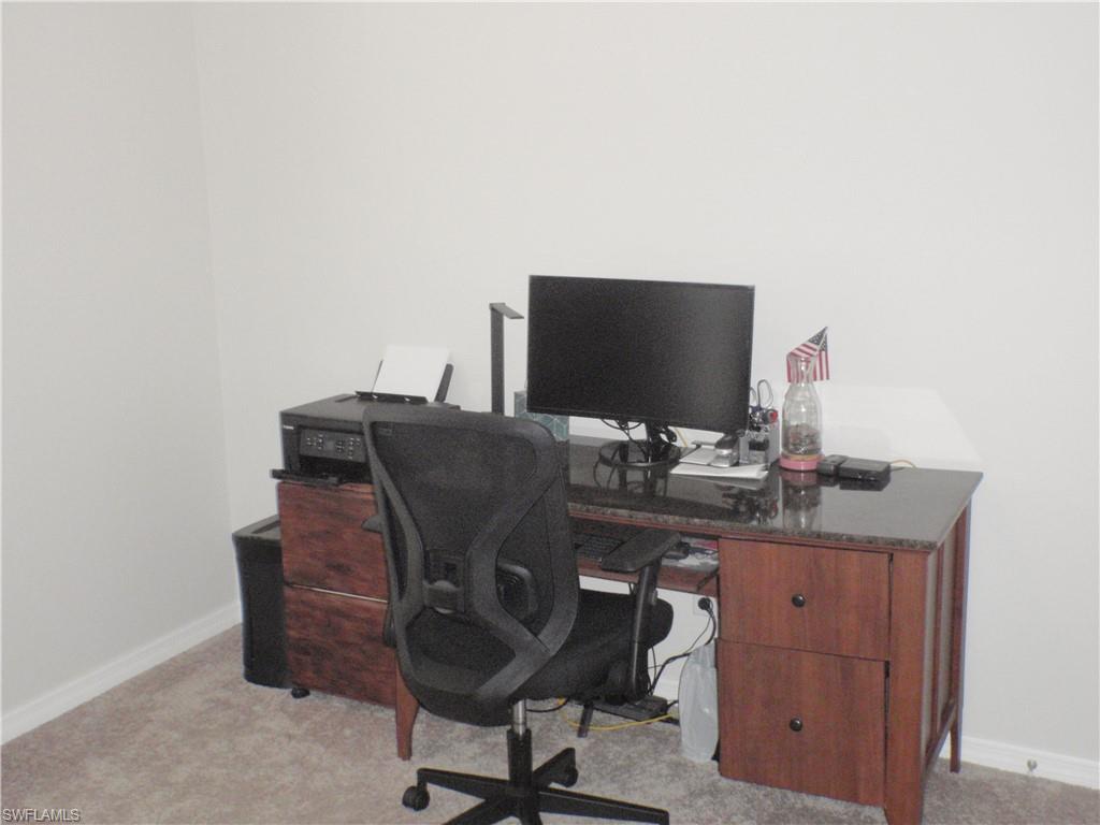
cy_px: 412
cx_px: 550
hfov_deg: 51.4
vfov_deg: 39.7
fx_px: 1144
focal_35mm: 36
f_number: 4.1
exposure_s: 1/40
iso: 500
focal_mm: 6.53
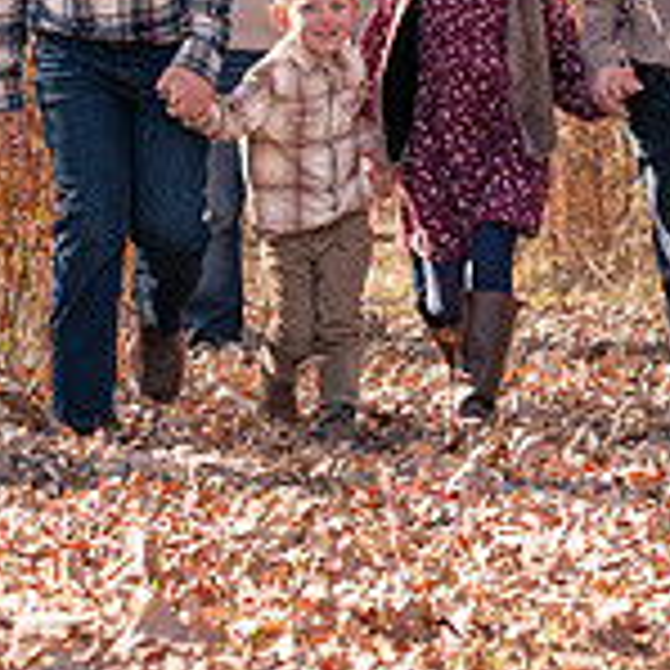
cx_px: 422
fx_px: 6810
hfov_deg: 5.6
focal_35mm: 311
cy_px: -7
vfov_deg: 5.6
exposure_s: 1/250
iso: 250
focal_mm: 85
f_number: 6.3
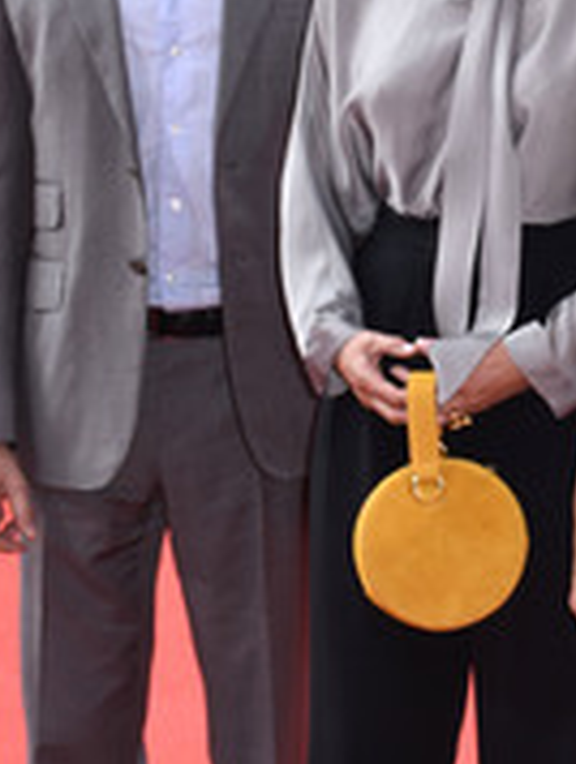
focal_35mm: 146
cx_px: 763
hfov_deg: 10.0
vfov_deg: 13.5
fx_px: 3231
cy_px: 185
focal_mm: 40
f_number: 6.3
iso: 160
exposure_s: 1/160
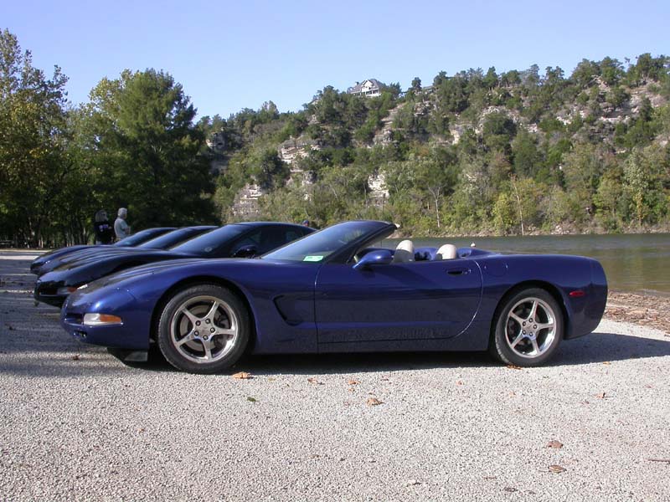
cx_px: 335
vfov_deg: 37.7
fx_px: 735
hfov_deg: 49.0
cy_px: 251
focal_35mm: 38
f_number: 6
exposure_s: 1/270
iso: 100
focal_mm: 7.85
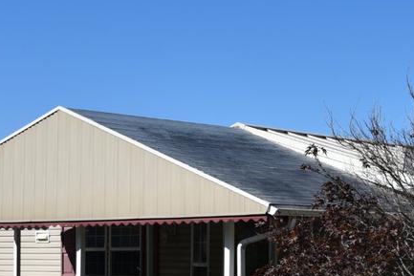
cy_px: 258
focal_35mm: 103
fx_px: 1185
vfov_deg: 13.2
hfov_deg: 19.4
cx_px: 387
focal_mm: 31
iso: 200
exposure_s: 1/400
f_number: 10
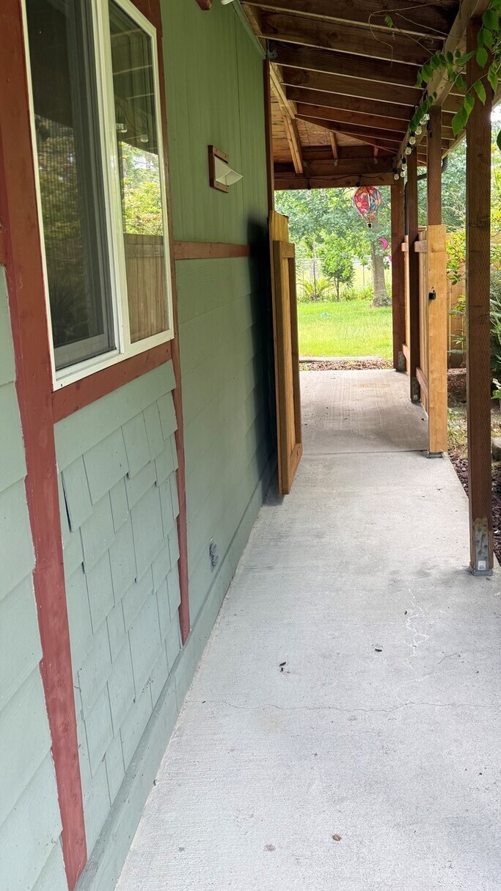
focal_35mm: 31
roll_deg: +1.9
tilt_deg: -10.4
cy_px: 373
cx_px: 337
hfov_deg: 37.3
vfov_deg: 62.3
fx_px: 732
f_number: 1.78
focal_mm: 6.76
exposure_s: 1/121
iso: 64
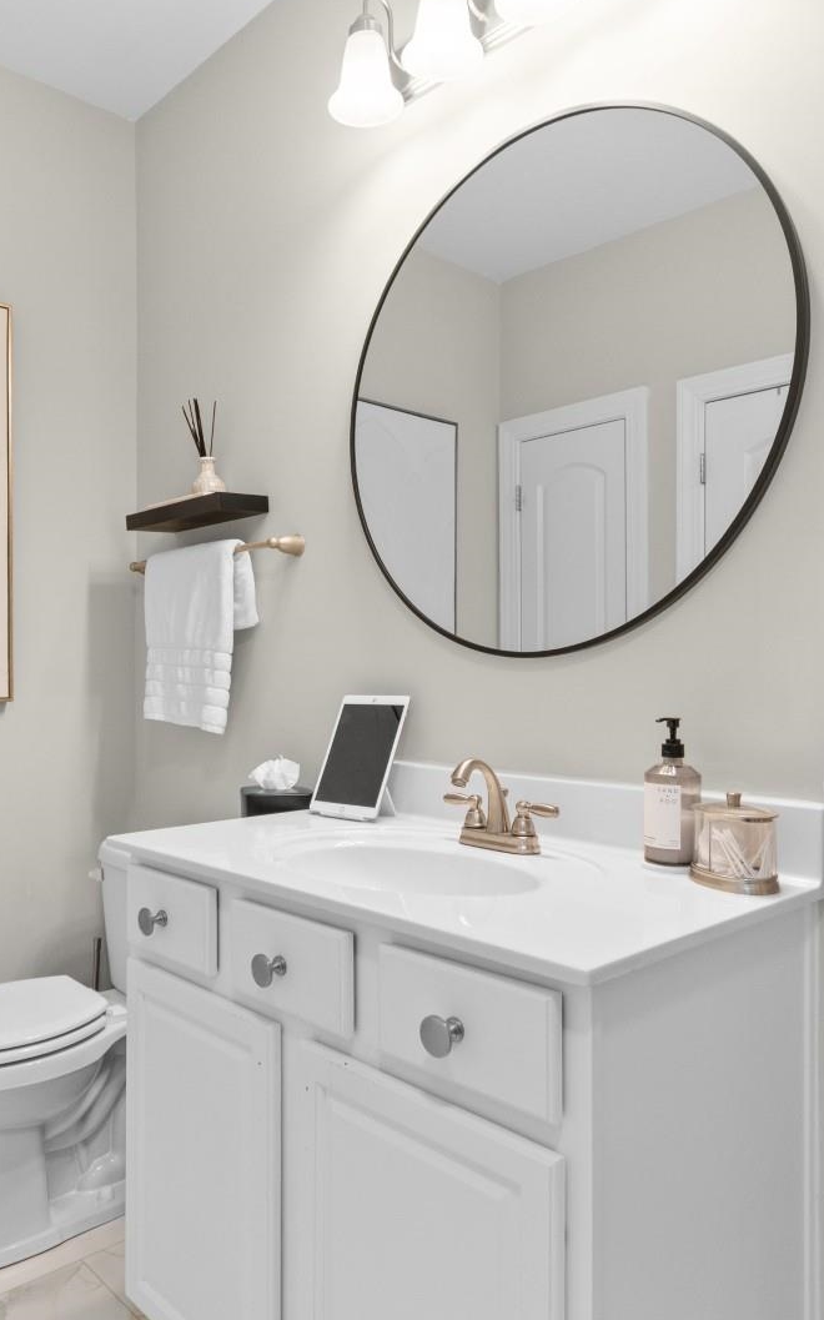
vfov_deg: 72.6
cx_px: 317
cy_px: 657
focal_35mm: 25
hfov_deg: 48.9
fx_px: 899
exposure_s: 1/8
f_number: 4.8
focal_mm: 11
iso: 100
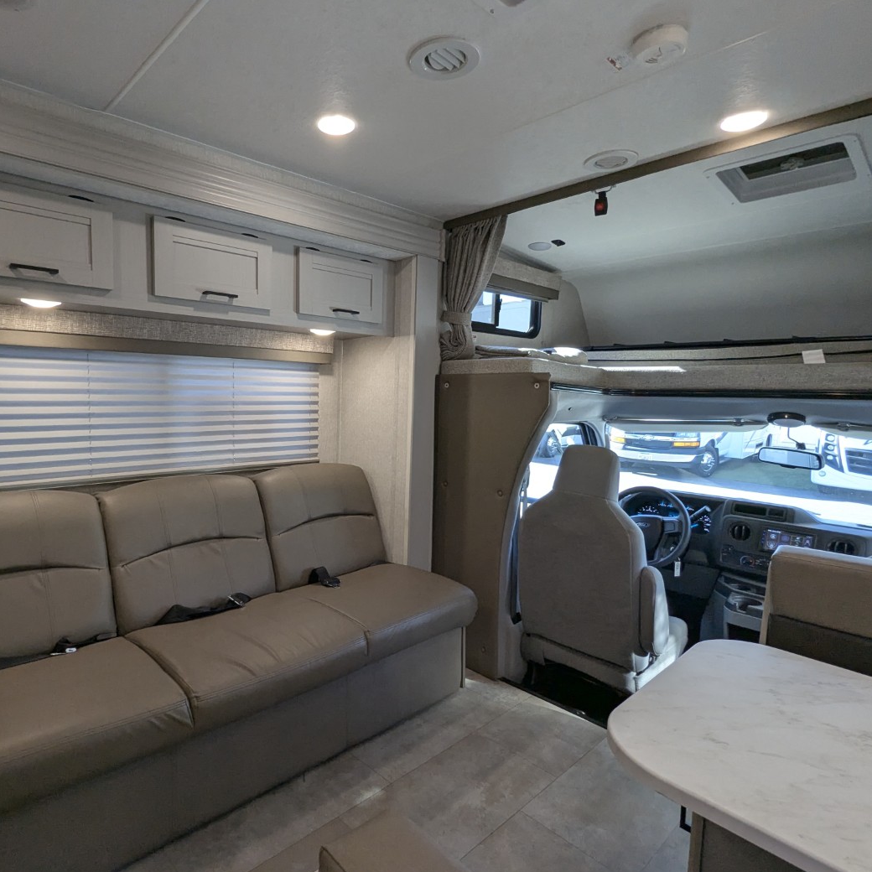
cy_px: 439
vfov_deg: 77.7
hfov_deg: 76.7
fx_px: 541
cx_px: 342
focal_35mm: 19
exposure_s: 1/148
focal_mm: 2.35
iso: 148
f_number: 2.2
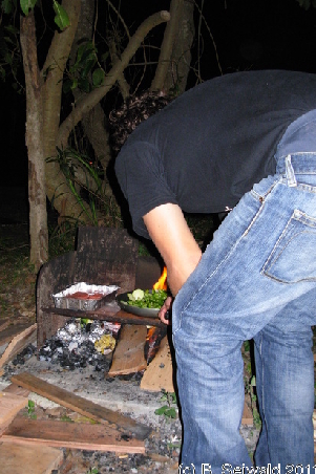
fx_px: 553
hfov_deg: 31.8
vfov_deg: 46.4
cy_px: 229
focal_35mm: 42
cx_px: 132
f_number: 2.9
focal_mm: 6.3
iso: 218
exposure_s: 1/87.9
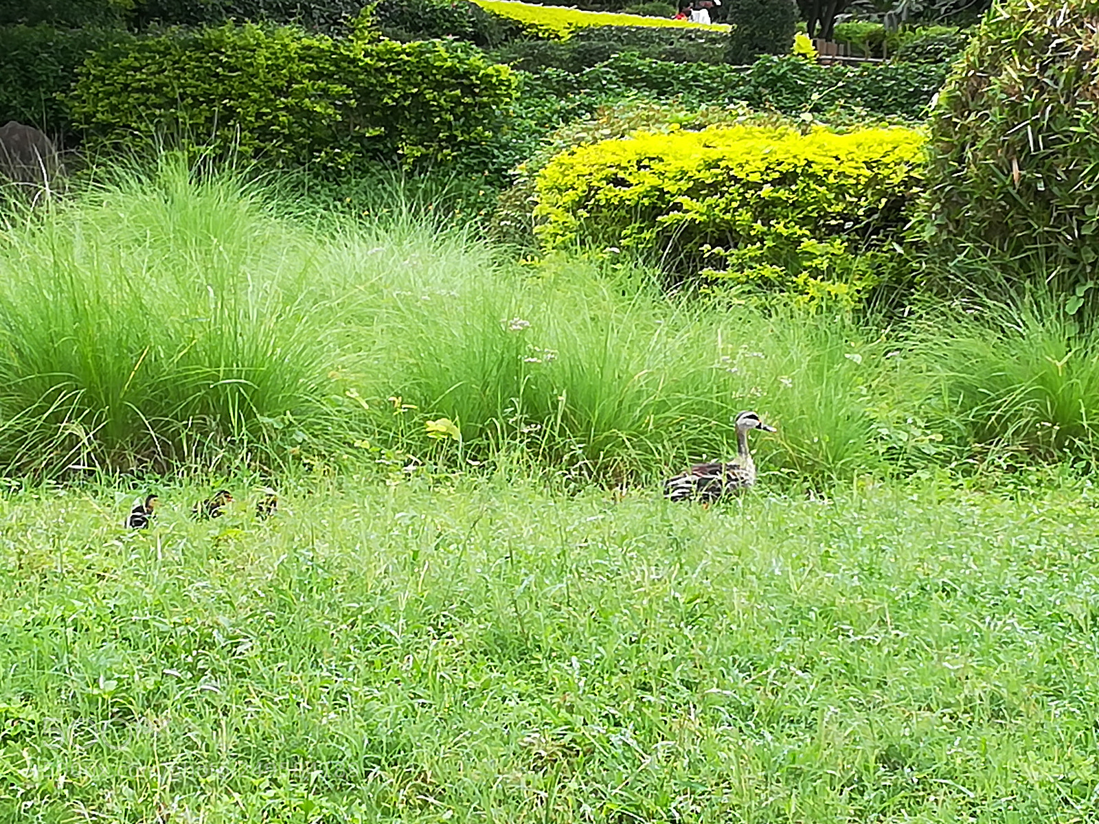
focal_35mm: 98
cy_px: 412
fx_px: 3111
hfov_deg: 20.0
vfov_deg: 15.1
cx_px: 550
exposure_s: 1/50
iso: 64
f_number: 2.2
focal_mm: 3.83
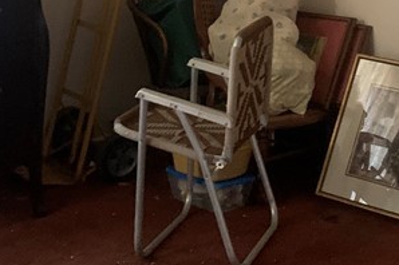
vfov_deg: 14.0
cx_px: 382
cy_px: -90
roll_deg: -1.6
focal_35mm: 93
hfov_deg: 21.3
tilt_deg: -4.7
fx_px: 1030
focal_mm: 4.25
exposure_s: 1/30
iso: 640
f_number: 1.8
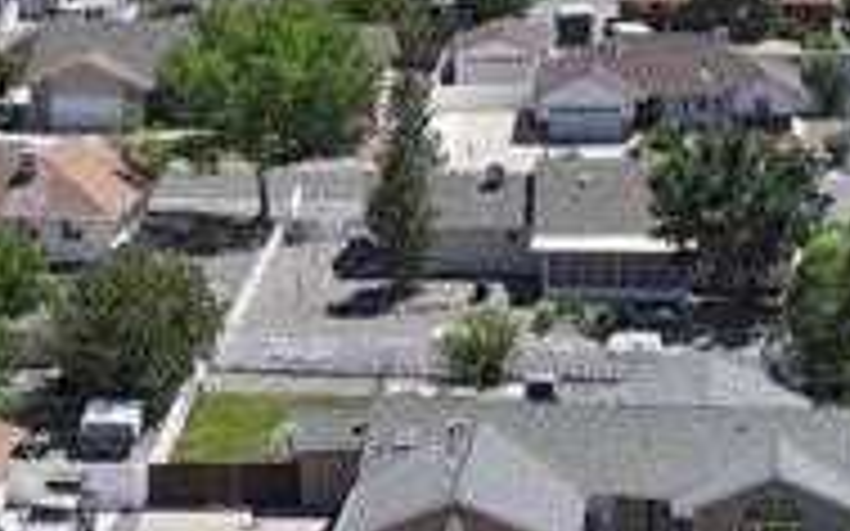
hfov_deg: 15.1
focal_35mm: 138
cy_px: 317
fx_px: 3196
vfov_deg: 9.5
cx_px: 477
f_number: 2.8
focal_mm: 12.29
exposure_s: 1/2500
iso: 140
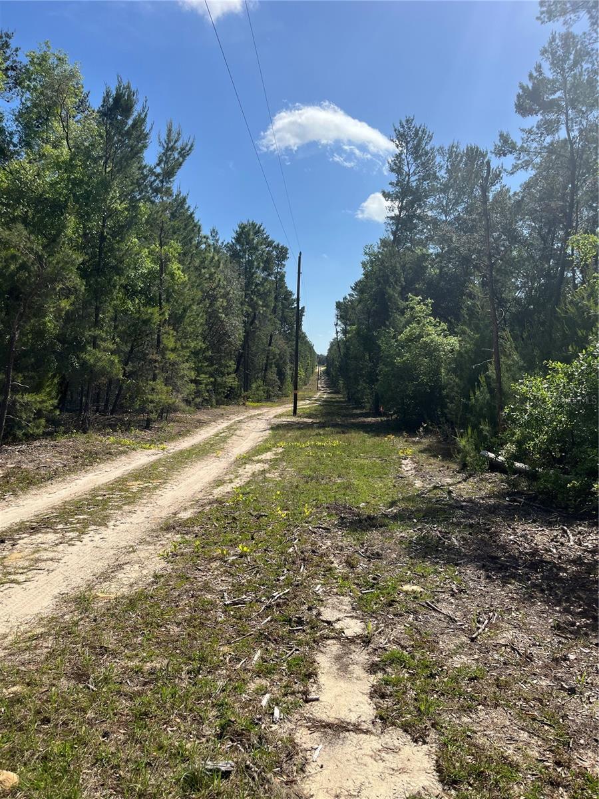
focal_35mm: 26
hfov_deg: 53.1
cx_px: 300
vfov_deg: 67.3
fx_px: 600
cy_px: 400
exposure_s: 1/4484
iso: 50
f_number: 1.6
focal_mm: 5.1
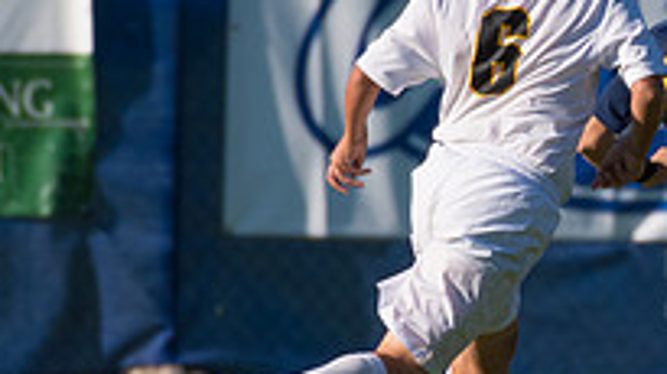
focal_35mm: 1866
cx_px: 765
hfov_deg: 1.2
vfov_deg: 0.7
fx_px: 32981
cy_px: 208
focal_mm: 420
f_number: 5.6
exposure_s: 1/2000
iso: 320
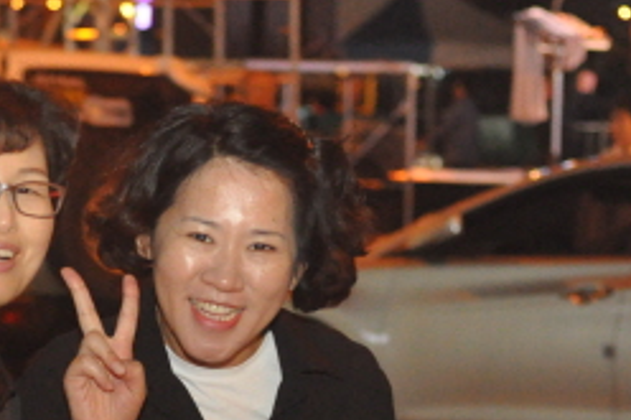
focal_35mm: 170
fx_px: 2978
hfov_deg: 12.0
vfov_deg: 8.1
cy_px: 319
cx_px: 48
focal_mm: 44
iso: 3200
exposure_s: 1/200
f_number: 3.2
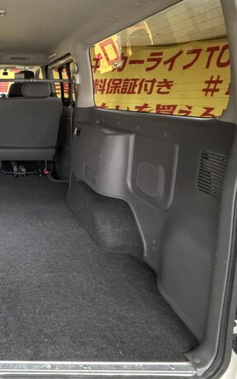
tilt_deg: -8.4
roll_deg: +0.4
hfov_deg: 40.6
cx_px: -8
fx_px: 269
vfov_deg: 69.0
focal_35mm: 26
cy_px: 135
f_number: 2.2
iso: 1250
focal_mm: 2.22
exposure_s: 1/50
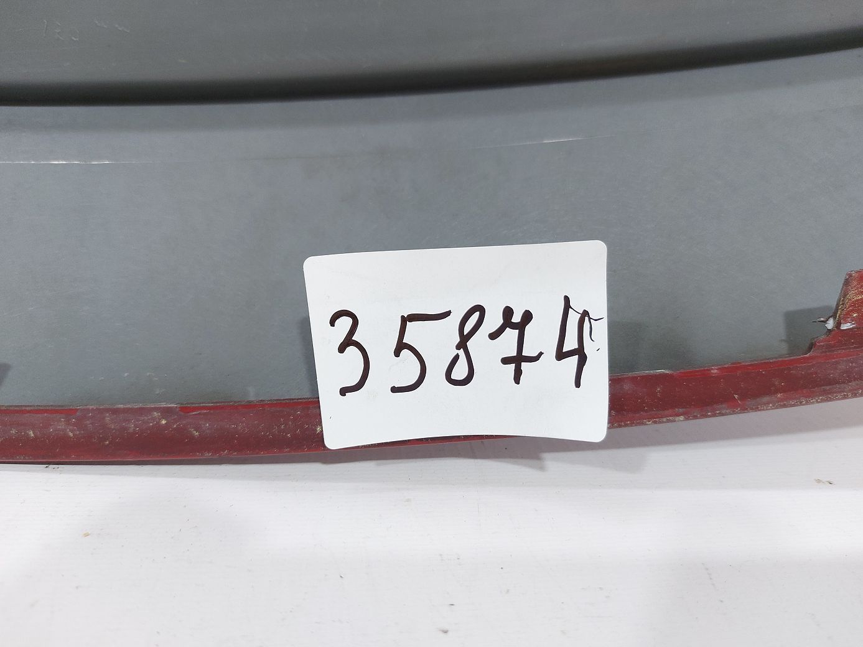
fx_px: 598
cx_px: 432
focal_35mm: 24
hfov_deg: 71.6
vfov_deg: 56.8
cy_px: 324
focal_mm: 5.23
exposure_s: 1/50
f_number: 1.8
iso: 64
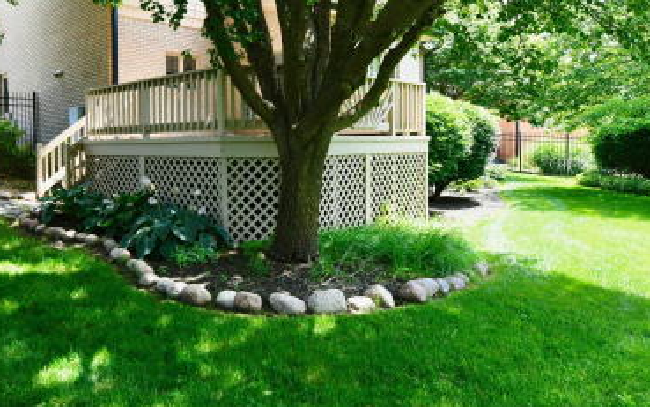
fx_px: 514
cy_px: 159
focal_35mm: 29
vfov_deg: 42.9
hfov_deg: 62.1
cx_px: 190
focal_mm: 14
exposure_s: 1/200
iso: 640
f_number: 7.1
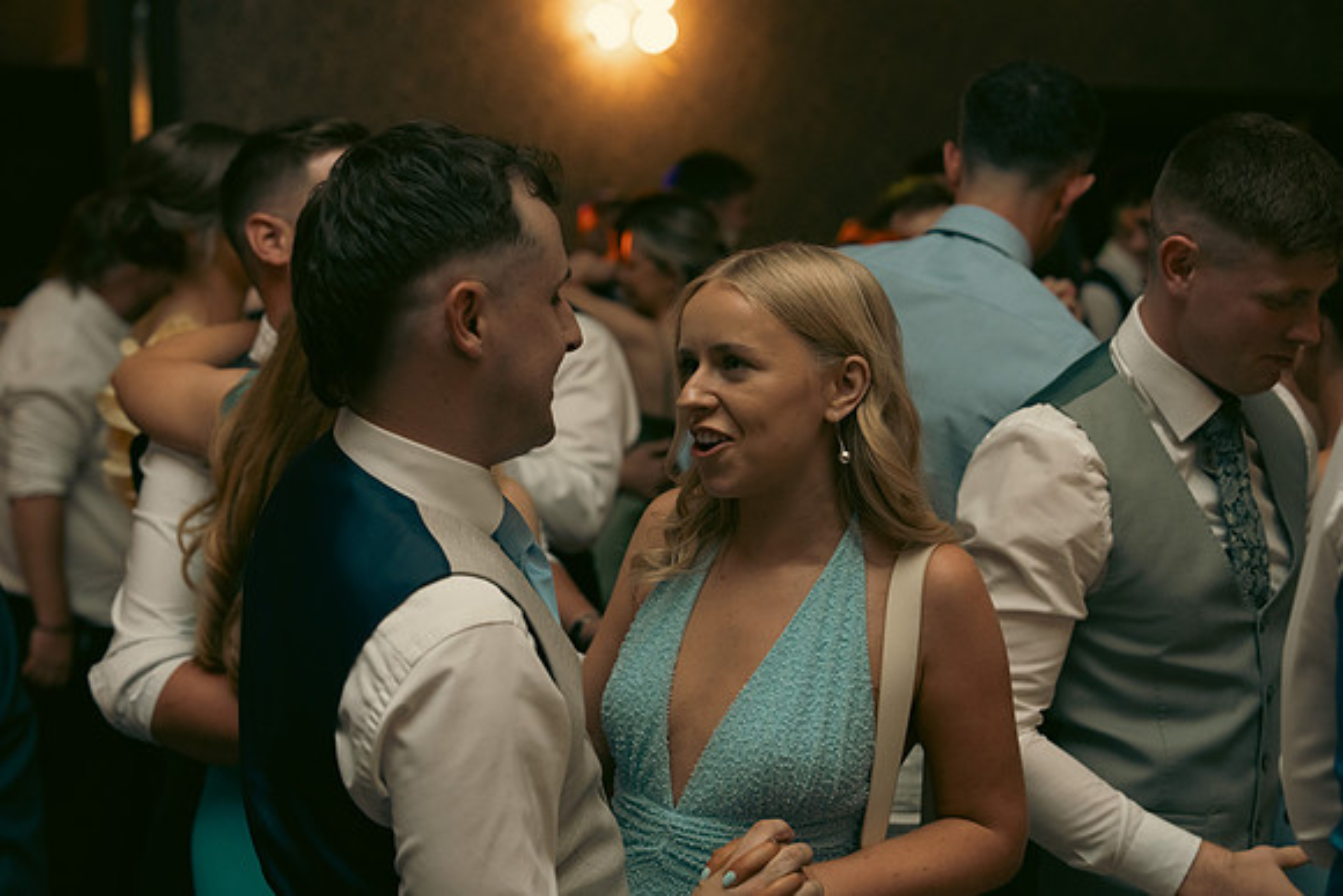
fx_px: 2313
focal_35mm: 62
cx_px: 672
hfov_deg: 32.4
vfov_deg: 21.9
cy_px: 448
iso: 2500
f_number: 3.5
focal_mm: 62
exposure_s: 1/200
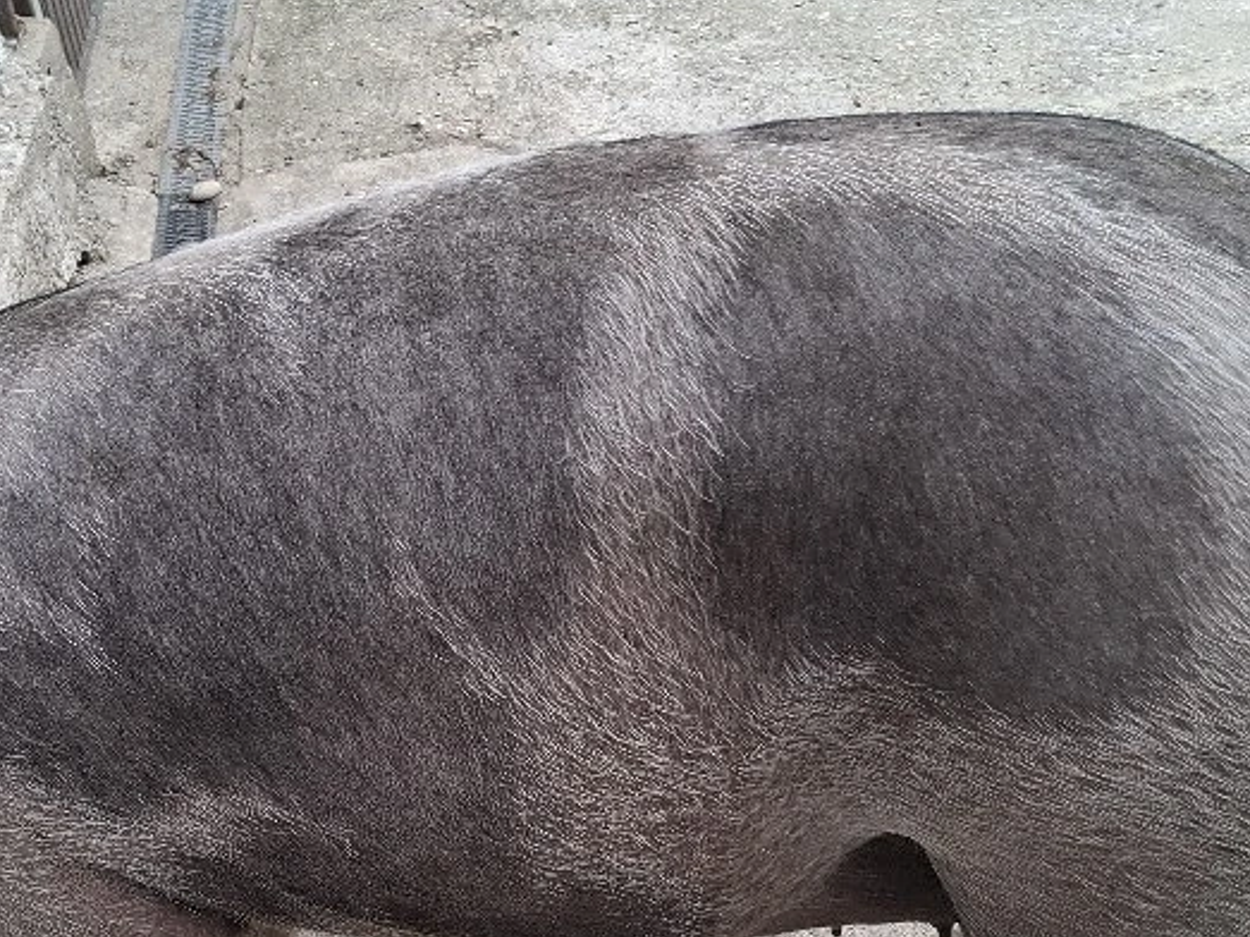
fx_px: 1588
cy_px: 717
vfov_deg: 32.2
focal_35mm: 44
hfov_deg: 42.9
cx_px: 543
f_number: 1.8
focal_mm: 5.54
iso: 50
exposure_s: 1/100
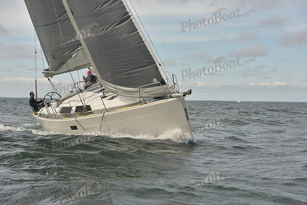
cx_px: 154
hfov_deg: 24.8
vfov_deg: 16.7
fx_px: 699
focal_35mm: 82
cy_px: 102
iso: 400
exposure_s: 1/1000
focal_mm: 82
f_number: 7.1
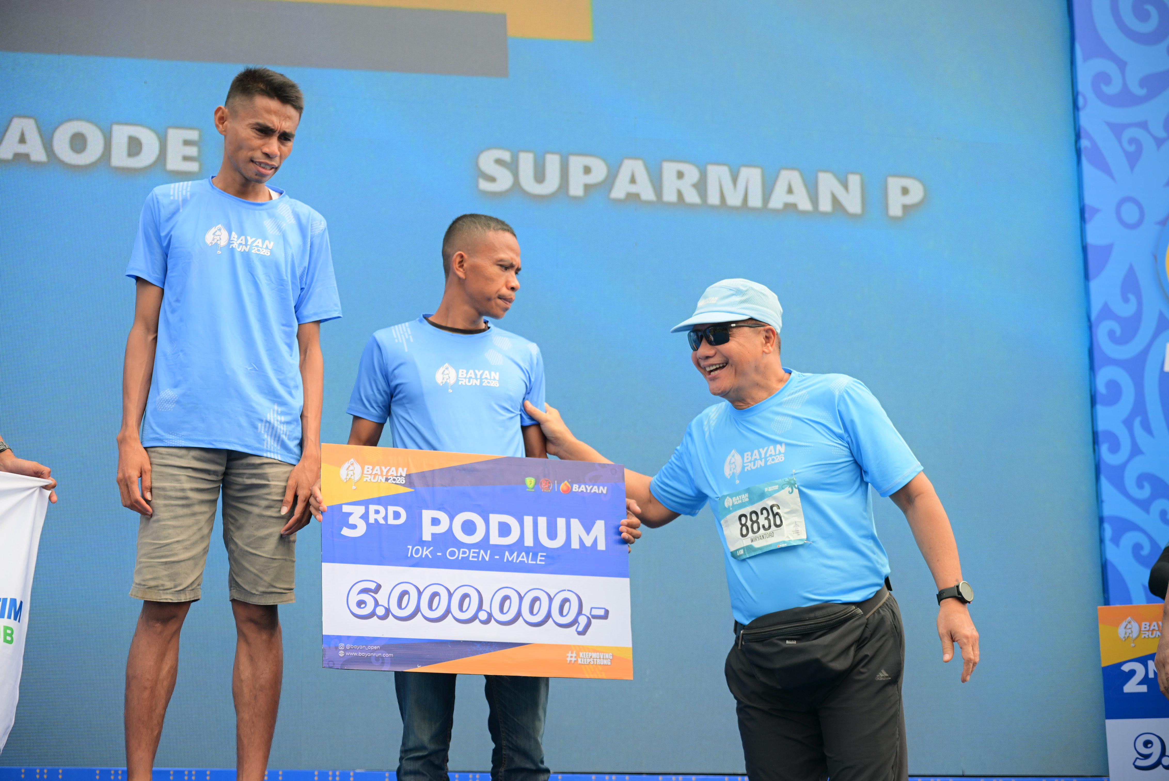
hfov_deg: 29.6
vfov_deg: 20.0
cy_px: 390
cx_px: 584
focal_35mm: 68
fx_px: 2209
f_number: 4
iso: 160
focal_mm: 68
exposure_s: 1/800
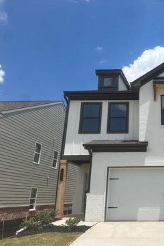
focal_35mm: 34
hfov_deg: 36.1
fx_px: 232
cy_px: 124
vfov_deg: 55.8
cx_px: 153
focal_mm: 6.86
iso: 80
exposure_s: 1/6623
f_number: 1.78
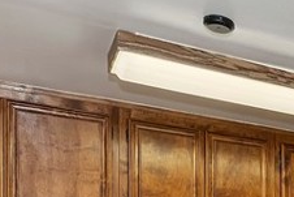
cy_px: 315
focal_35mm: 68
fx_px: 556
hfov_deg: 23.6
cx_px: 442
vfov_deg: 17.5
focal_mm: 10
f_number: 8
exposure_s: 1/30
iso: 400
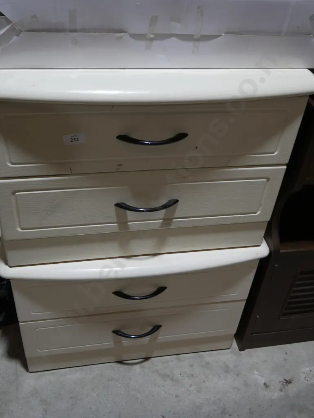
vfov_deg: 49.0
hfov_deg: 37.8
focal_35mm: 38
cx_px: 157
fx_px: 459
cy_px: 209
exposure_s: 1/100
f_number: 4.1
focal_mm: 19
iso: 200
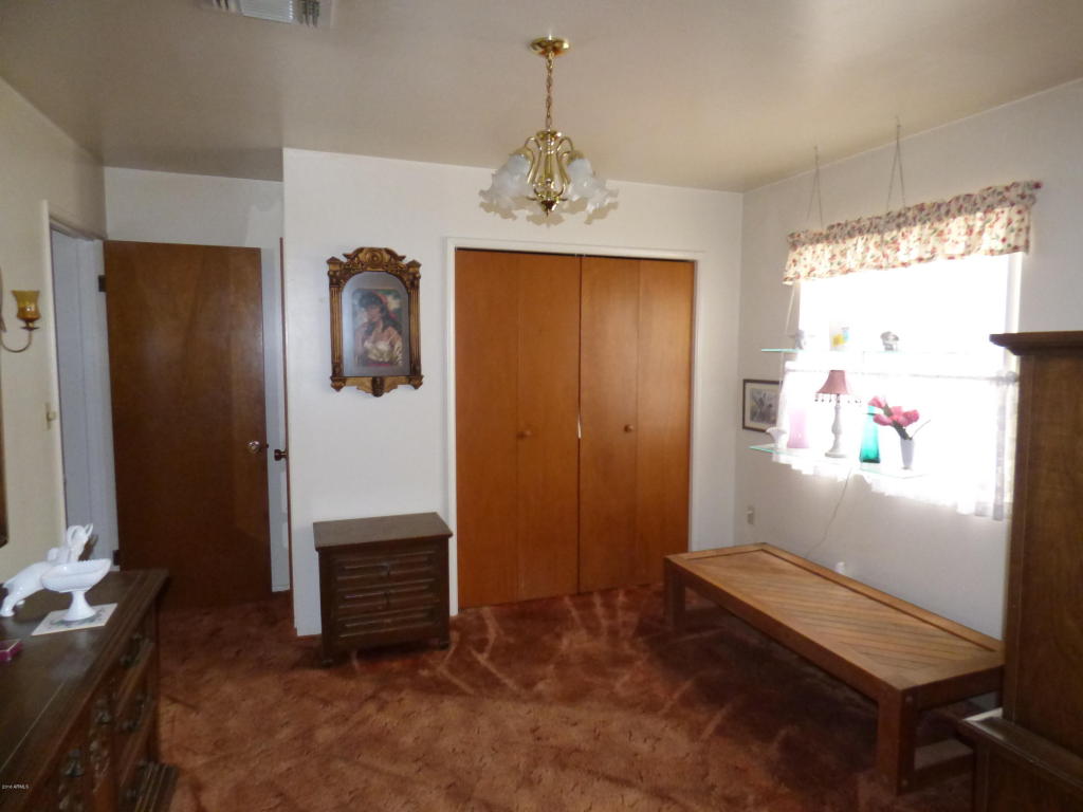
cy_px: 406
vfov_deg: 66.0
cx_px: 542
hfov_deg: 81.7
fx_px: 626
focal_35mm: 20
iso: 800
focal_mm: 3.58
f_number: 2.8
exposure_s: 1/60
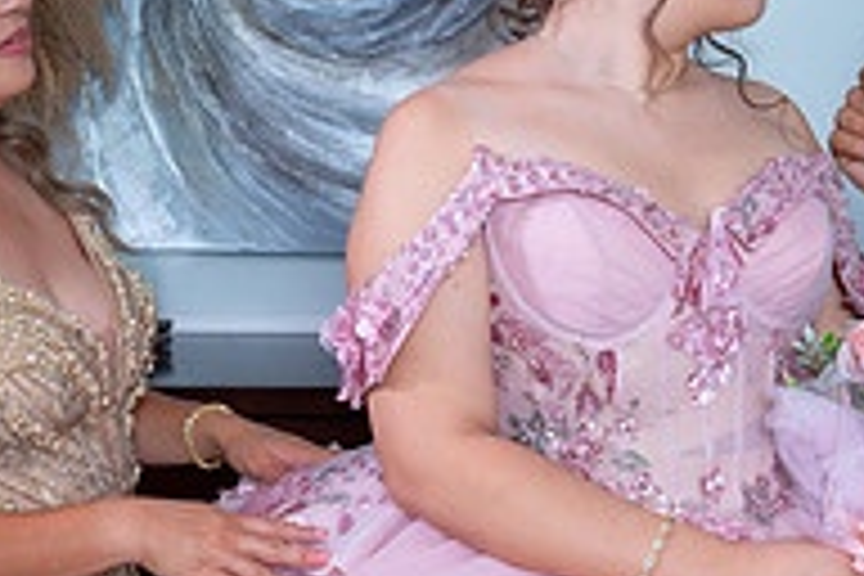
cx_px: 608
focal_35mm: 89
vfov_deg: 15.3
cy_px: 346
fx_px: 2136
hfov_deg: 22.7
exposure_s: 1/60
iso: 1250
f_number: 4
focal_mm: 29.5
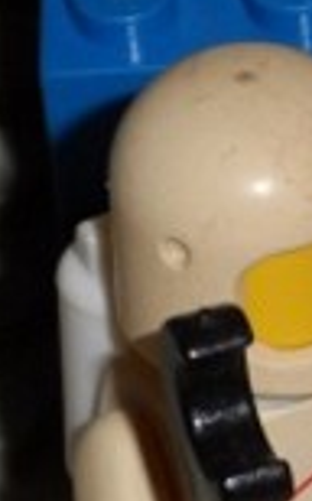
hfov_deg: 2.0
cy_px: 146
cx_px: 614
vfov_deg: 3.3
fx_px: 8805
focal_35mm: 646
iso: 100
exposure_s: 1/60
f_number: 4.6
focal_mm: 17
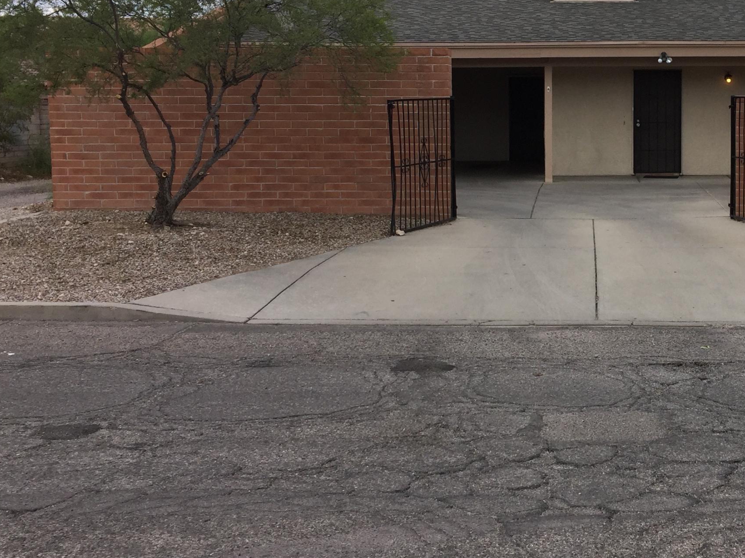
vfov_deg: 28.4
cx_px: 594
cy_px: 208
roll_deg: -0.6
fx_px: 1097
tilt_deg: -5.7
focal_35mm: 51
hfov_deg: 36.3
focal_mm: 4.15
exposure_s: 1/1364
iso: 32
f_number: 2.2
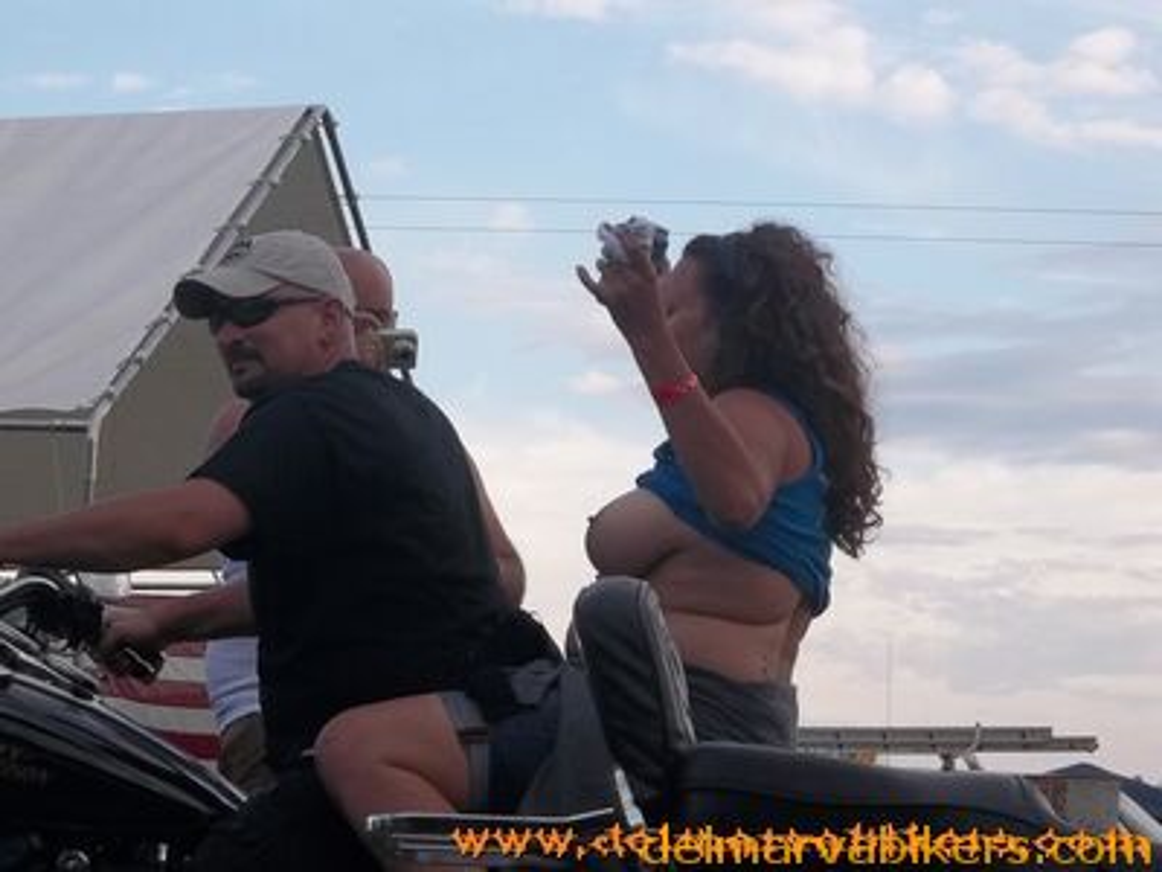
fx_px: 4532
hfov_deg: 14.6
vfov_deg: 11.0
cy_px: 436
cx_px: 581
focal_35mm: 135
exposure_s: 1/100
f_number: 5.9
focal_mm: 24.5
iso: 80
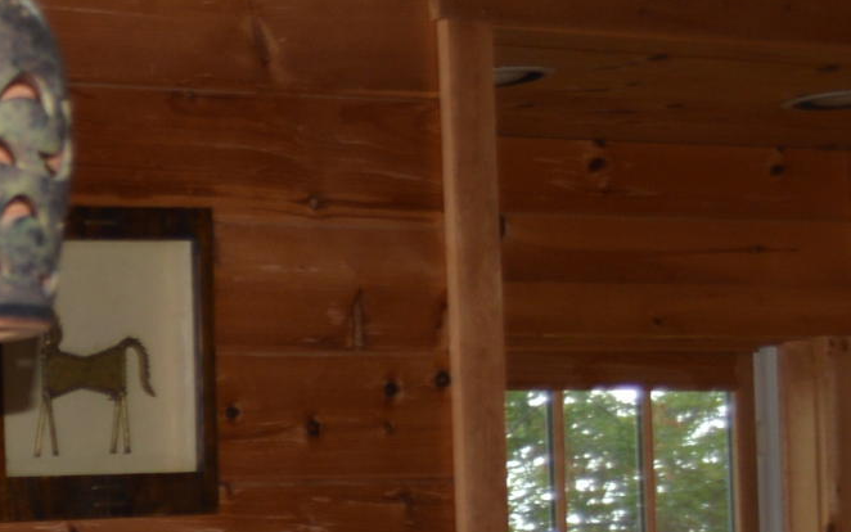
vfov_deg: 7.7
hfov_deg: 11.2
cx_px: -942
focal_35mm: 166
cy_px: 938
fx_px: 3851
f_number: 4
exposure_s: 1/125
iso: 110
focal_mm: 24
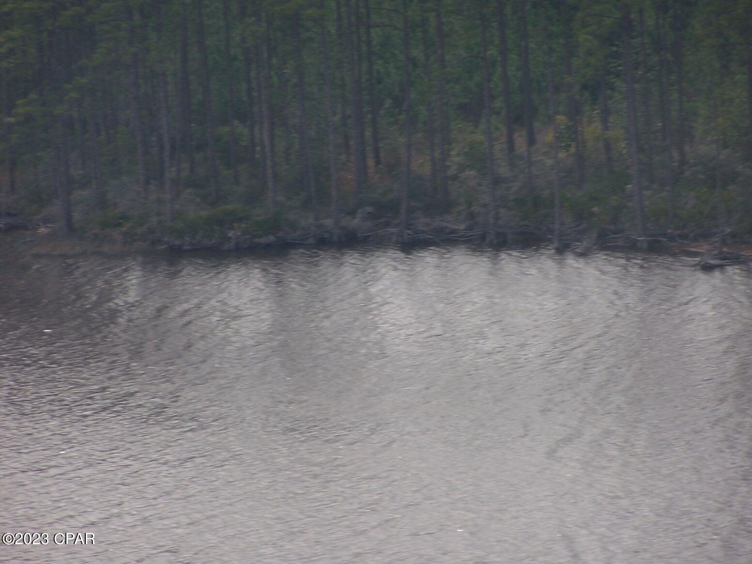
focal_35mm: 317
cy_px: 282
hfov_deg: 6.3
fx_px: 6887
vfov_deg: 4.7
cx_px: 376
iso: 80
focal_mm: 52.6
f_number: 3.6
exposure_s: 1/640
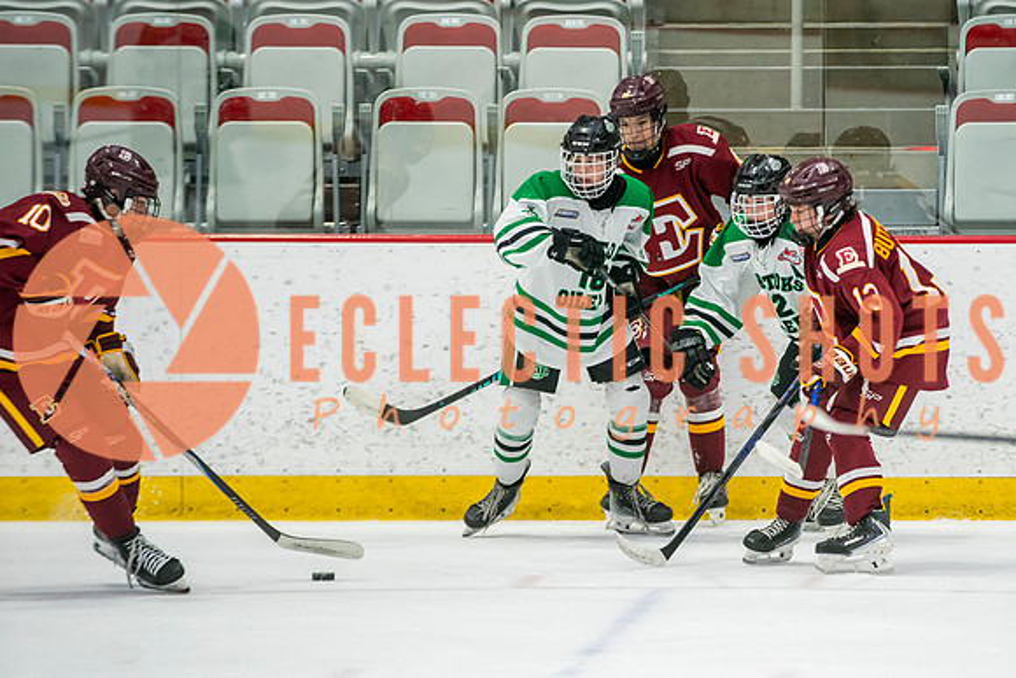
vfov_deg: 4.7
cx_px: 731
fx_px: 8294
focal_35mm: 294
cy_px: 373
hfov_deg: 7.0
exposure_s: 1/640
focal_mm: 200
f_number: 2.8
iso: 2000
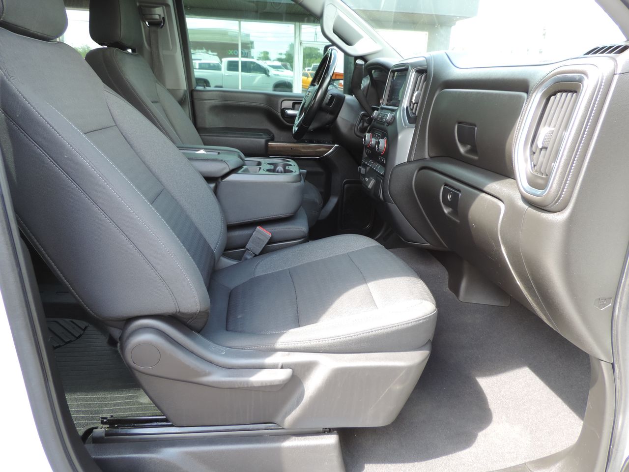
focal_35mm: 24
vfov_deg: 56.8
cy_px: 236
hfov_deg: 71.6
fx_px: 436
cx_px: 314
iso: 80
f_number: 3
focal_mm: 4.3
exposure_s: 1/30
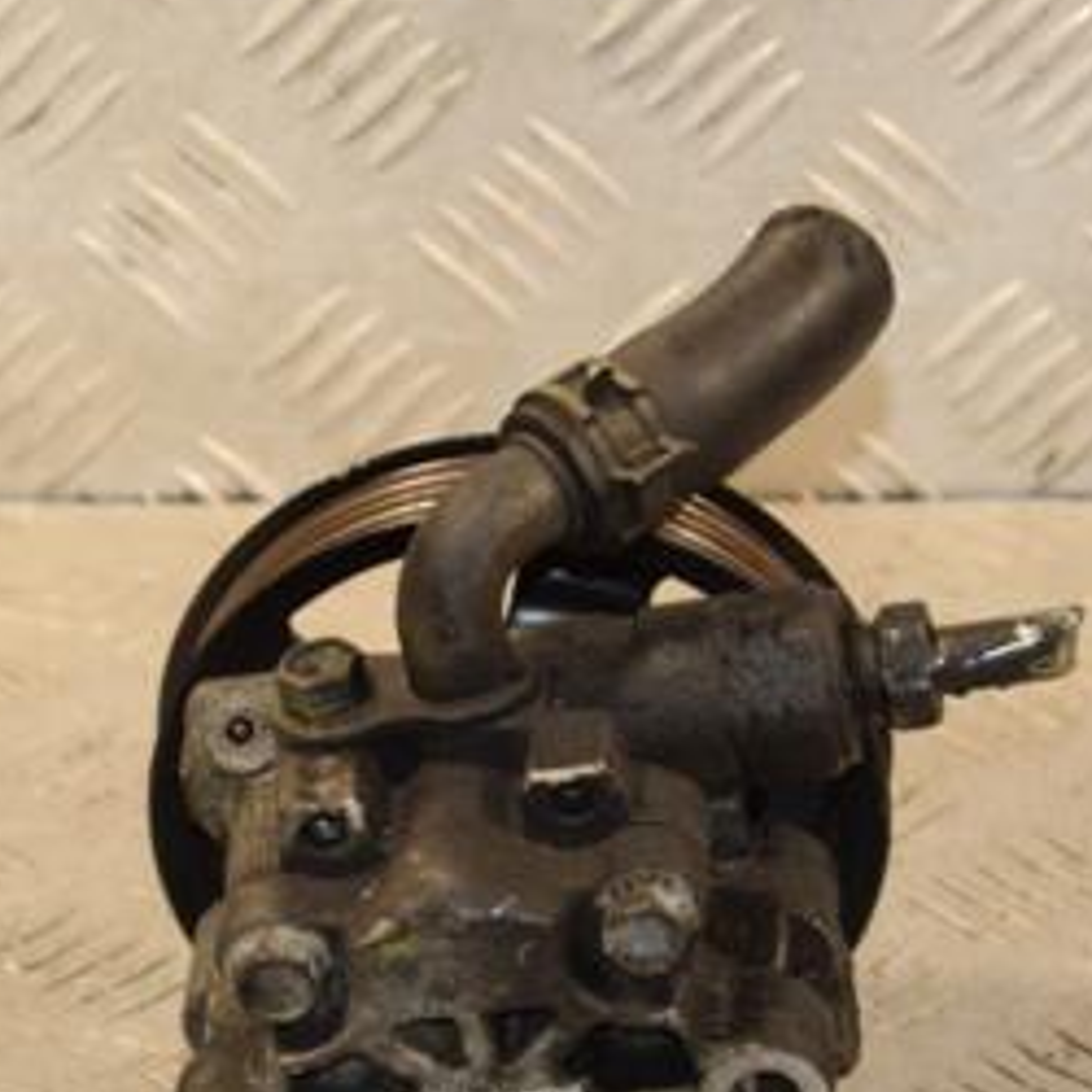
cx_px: 472
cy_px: 804
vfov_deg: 8.2
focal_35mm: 214
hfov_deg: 8.2
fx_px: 7638
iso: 800
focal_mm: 70
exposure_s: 1/200
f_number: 6.3
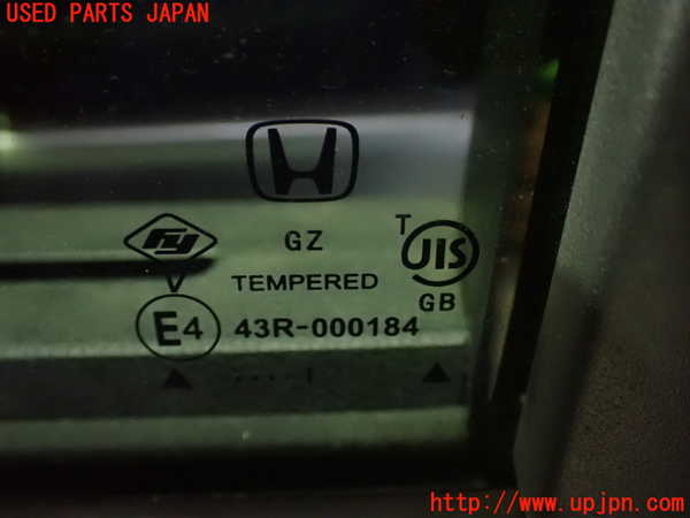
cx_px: 345
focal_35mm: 38
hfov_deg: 49.0
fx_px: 757
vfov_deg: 37.7
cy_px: 259
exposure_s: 1/10
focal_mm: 6.83
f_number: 2.7
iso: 1600
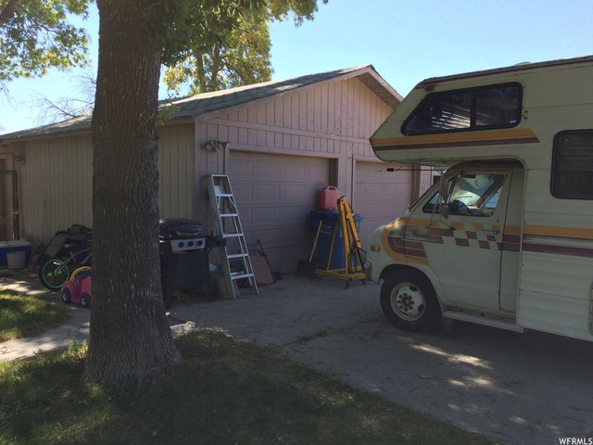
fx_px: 497
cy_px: 222
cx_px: 296
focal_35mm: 29
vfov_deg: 48.2
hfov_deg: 61.7
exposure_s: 1/526
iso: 32
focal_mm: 4.15
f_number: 2.2
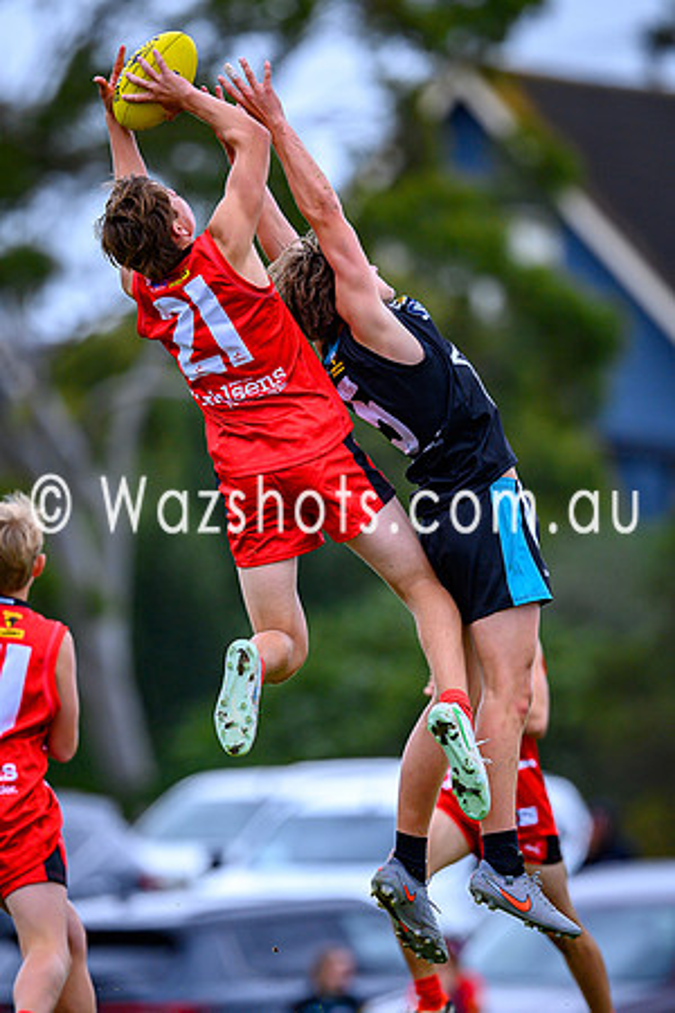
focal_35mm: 827
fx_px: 23254
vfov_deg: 2.5
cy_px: 461
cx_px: 315
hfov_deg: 1.7
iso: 500
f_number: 4
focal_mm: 500
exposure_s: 1/1600
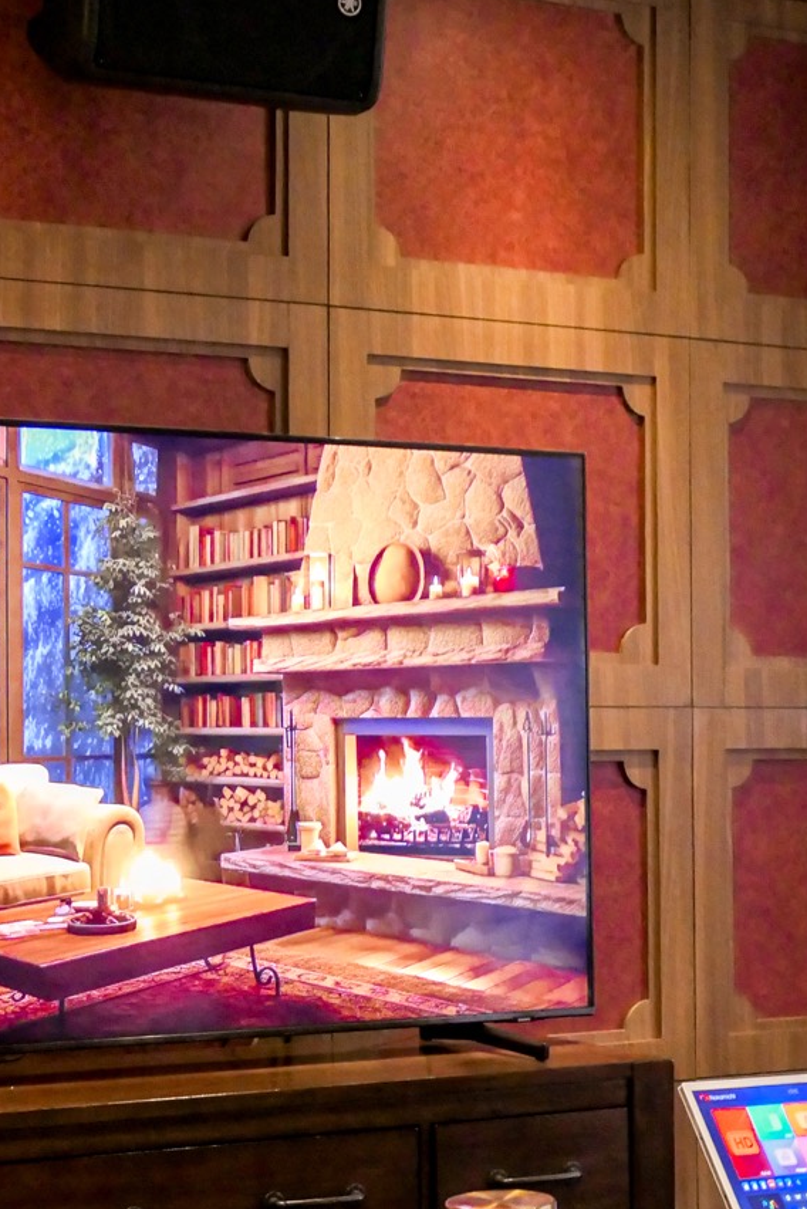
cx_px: 165
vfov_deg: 27.3
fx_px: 2486
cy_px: 673
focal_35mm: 74
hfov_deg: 18.3
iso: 1600
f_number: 3.1
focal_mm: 12.64
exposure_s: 1/40
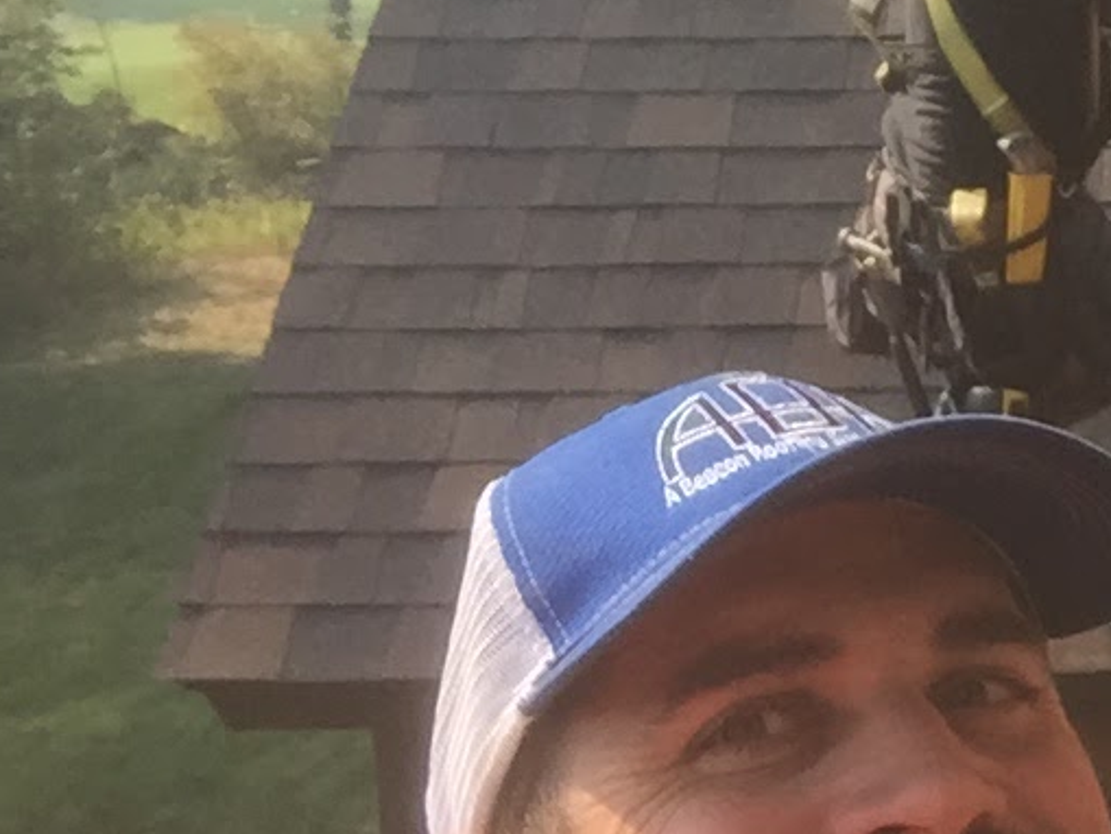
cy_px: 279
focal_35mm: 78
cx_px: 1342
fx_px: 2504
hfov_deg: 22.9
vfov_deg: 18.9
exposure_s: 1/481
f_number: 2.2
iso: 32
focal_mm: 2.65
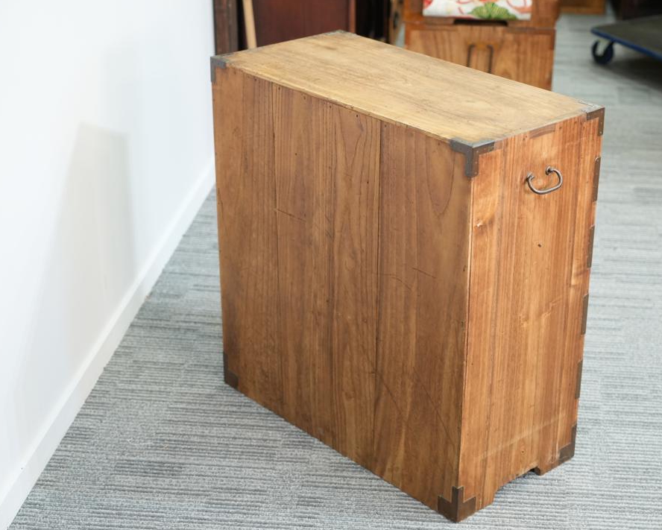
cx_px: 394
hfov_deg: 29.9
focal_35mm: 63
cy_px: 266
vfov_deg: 24.2
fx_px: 1235
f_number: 4
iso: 1600
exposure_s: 1/60
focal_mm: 55
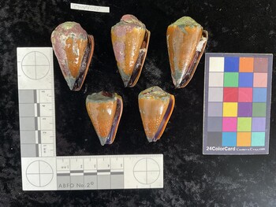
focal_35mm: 29
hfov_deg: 61.6
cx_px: 138
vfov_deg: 48.3
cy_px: 104
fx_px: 231
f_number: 1.8
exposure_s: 1/60
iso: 80
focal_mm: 3
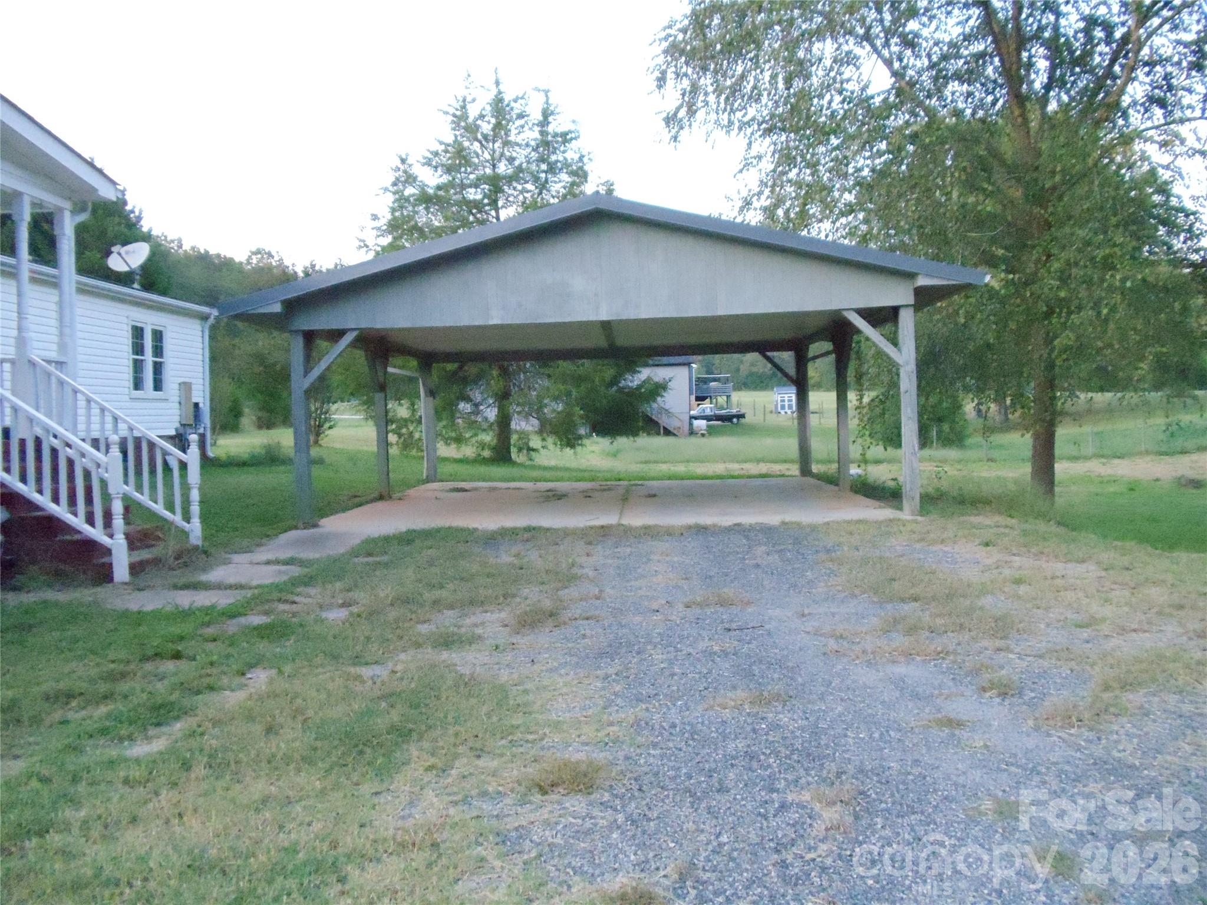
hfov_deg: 42.9
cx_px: 604
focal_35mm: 44
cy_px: 452
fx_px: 1534
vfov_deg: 32.9
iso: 1600
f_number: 3.5
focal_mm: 6
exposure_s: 1/160
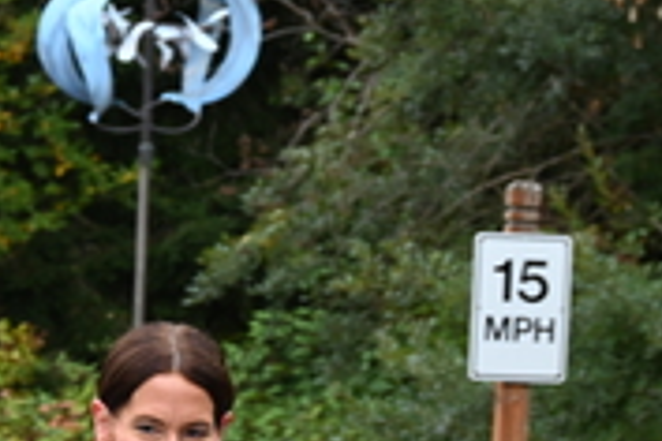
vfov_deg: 6.3
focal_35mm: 218
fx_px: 4008
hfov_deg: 9.4
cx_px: 135
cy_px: 585
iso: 640
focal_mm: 70
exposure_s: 1/125
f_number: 6
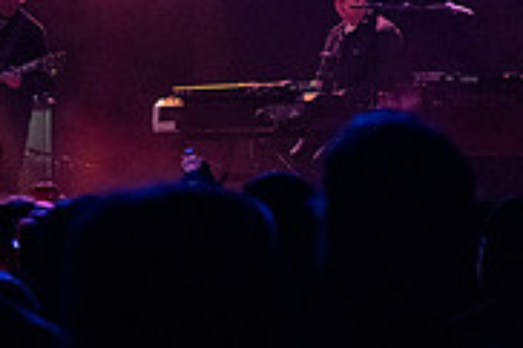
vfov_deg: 5.5
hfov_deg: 8.0
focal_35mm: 250
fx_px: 3629
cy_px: -53
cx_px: -329
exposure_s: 1/250
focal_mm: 70
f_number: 3.2
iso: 2500
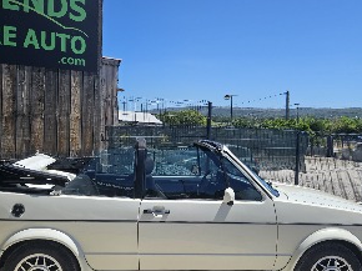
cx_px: 155
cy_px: 134
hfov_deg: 55.2
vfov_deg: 42.9
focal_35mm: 33
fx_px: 345
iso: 25
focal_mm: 5.4
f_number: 1.8
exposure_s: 1/2099
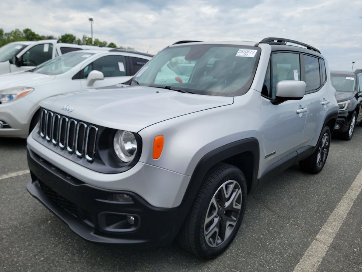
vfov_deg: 54.9
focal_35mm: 25
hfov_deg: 69.4
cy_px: 137
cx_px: 175
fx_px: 261
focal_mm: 6.7
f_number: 1.8
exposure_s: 1/868
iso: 50
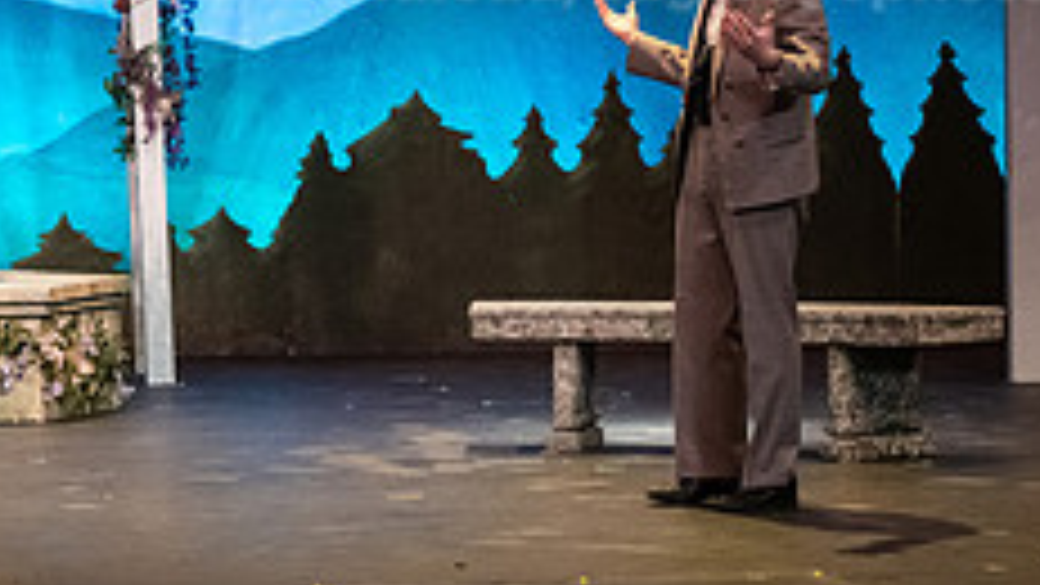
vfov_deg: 6.6
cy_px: 74
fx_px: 5075
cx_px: -185
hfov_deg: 11.5
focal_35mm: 184
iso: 4000
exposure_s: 1/320
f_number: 3.2
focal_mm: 70
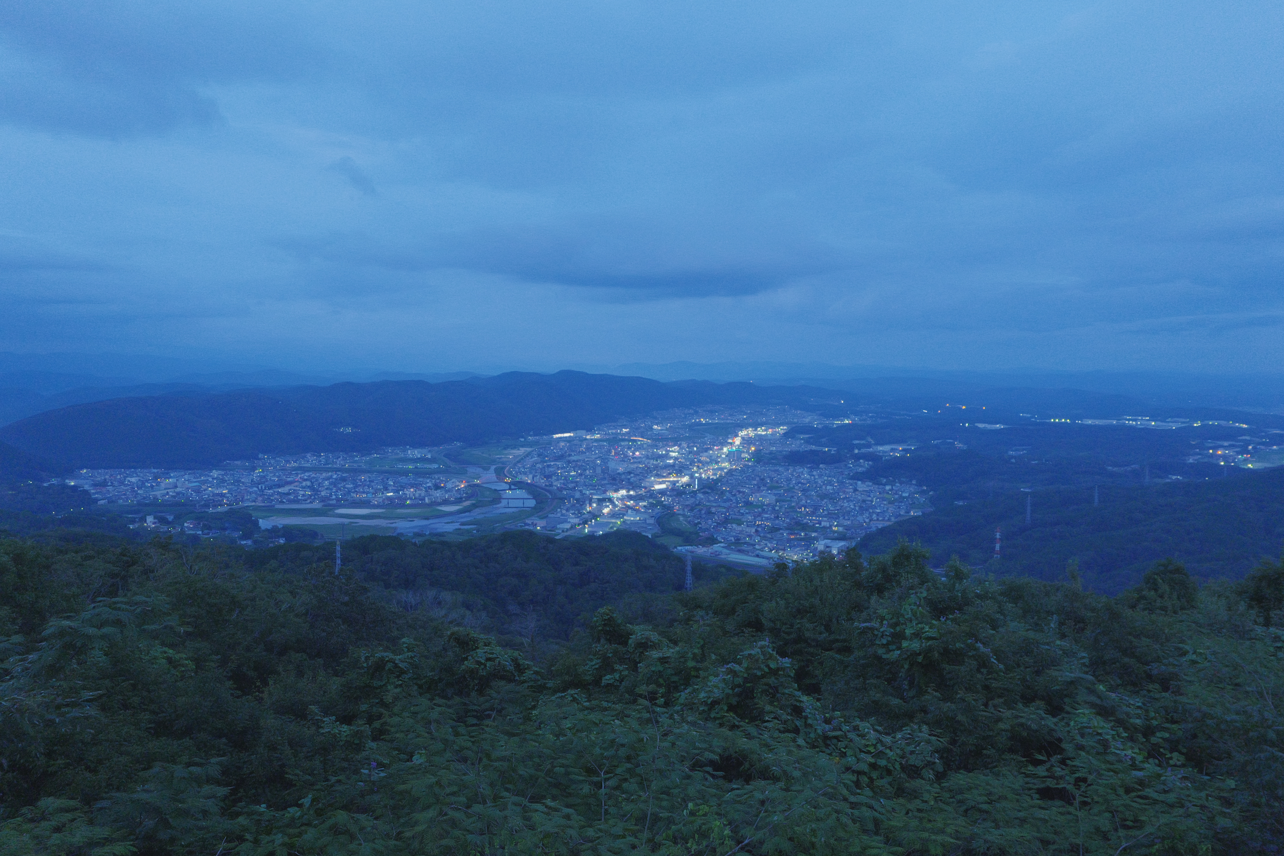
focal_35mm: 24
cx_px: 642
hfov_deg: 73.7
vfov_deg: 53.1
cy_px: 428
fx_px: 856
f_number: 5
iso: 6400
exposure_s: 1/15
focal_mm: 24
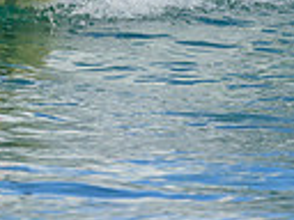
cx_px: -186
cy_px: -208
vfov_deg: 0.4
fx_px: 34066
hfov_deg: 0.5
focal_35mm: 4011
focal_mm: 800
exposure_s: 1/2000
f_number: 6.3
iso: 320
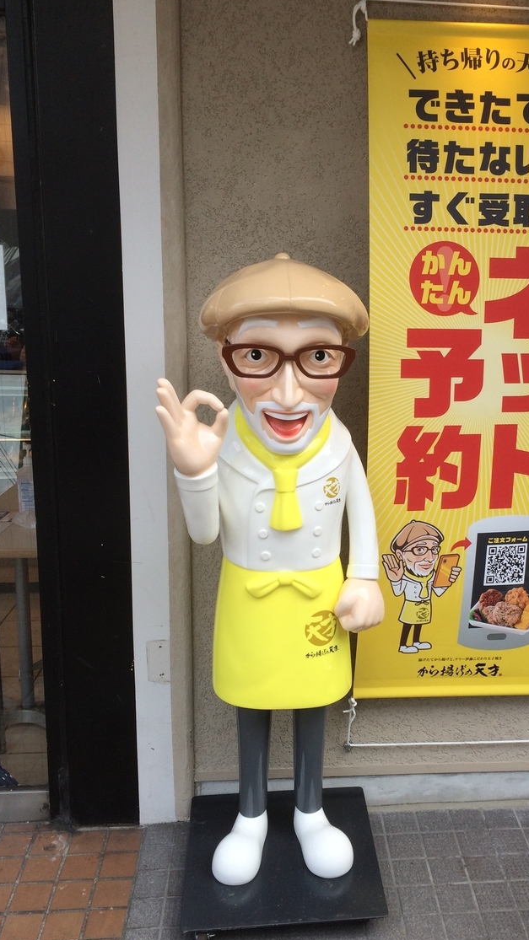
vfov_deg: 58.0
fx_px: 848
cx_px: 344
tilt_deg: -13.2
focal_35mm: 34
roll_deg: +0.4
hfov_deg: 34.4
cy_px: 486
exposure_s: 1/789
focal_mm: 4.15
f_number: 2.2
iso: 32
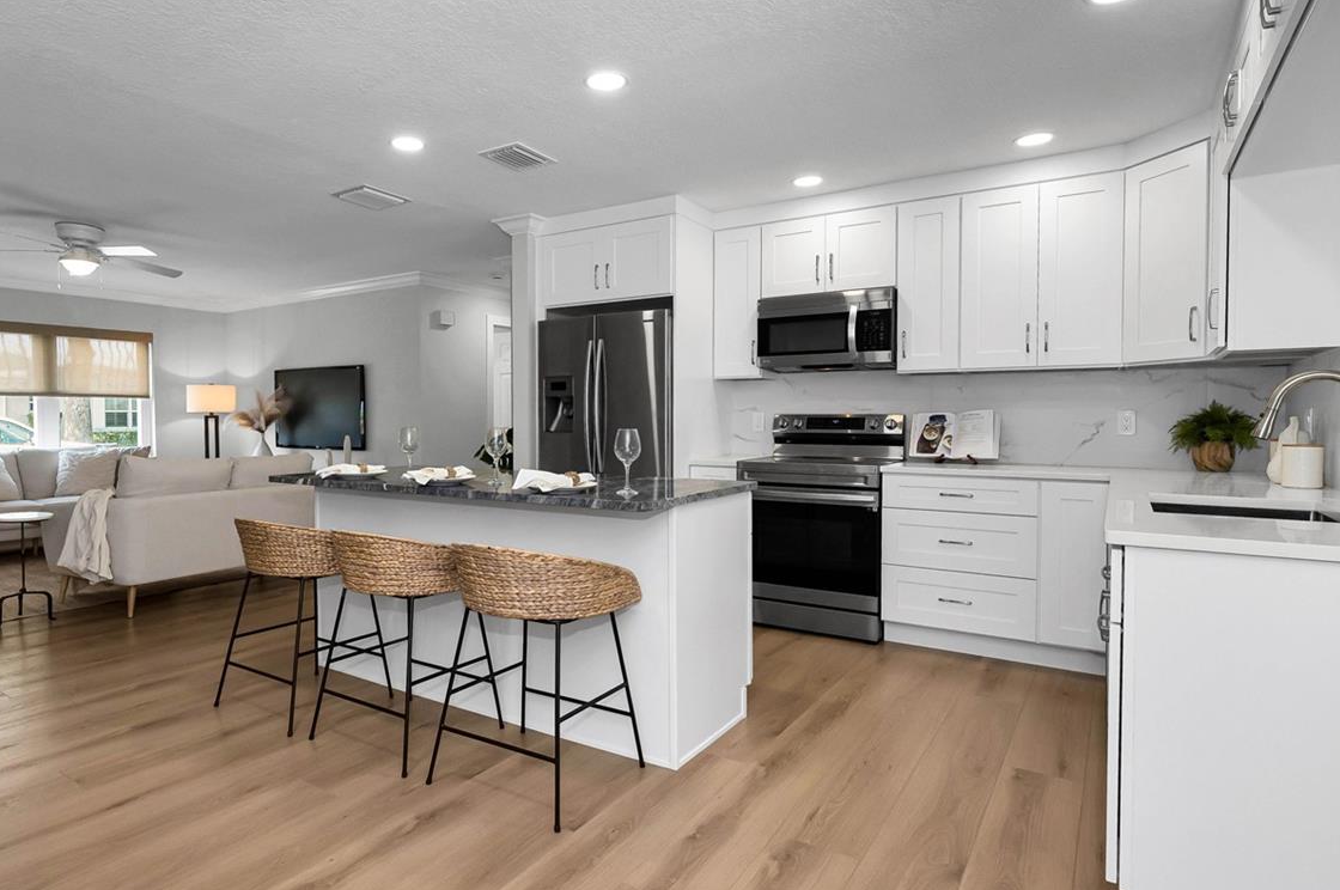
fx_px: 744
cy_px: 466
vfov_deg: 61.8
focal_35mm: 20
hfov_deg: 83.4
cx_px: 565
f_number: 7.1
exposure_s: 1/50
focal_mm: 14
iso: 320
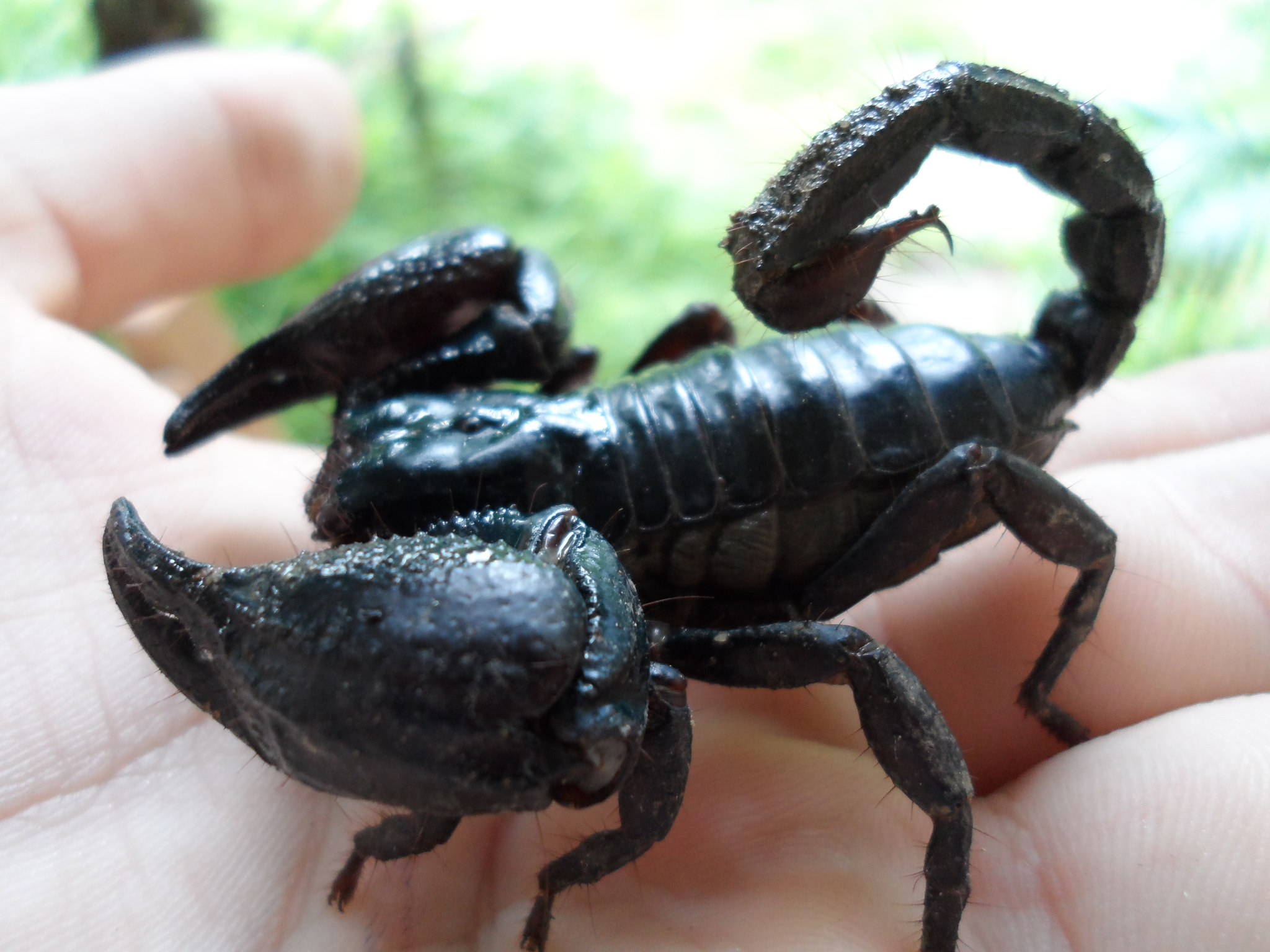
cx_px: 635
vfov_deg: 54.9
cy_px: 476
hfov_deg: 69.4
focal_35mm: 25
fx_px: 917
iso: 240
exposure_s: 1/30
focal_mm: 4.5
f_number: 2.5
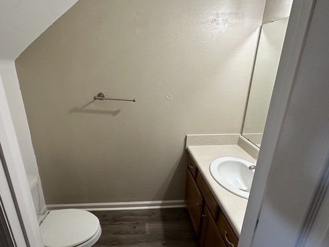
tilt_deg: -17.8
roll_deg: -0.2
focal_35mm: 19
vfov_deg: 68.7
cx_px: 147
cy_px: 121
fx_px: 181
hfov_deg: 84.4
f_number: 2.2
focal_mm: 2.22
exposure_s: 1/60
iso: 320
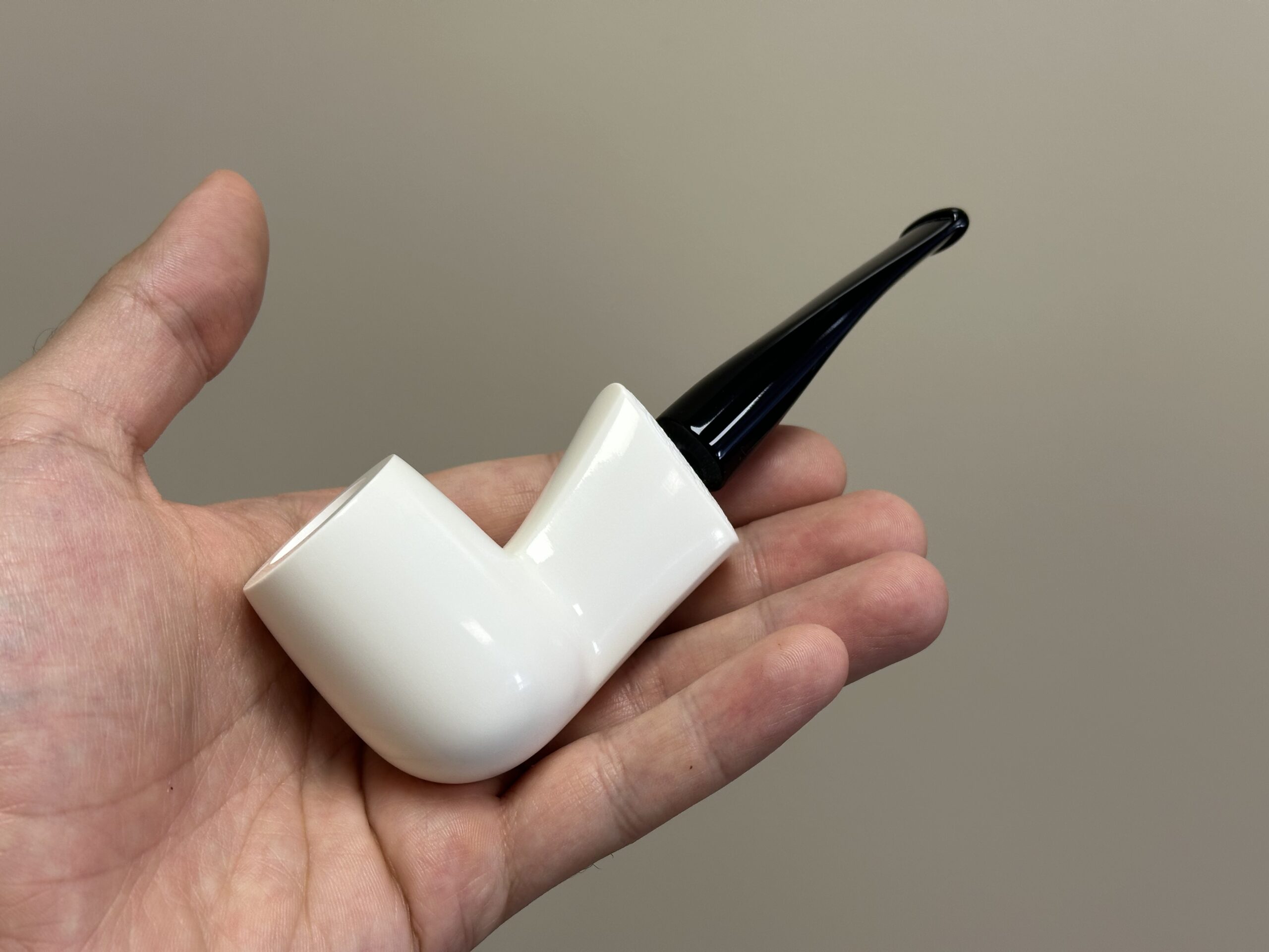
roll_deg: +0.9
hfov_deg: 39.7
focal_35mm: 48
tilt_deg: -25.2
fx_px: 1760
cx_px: 634
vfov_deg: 30.3
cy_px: 476
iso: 64
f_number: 1.78
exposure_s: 1/121
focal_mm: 6.86
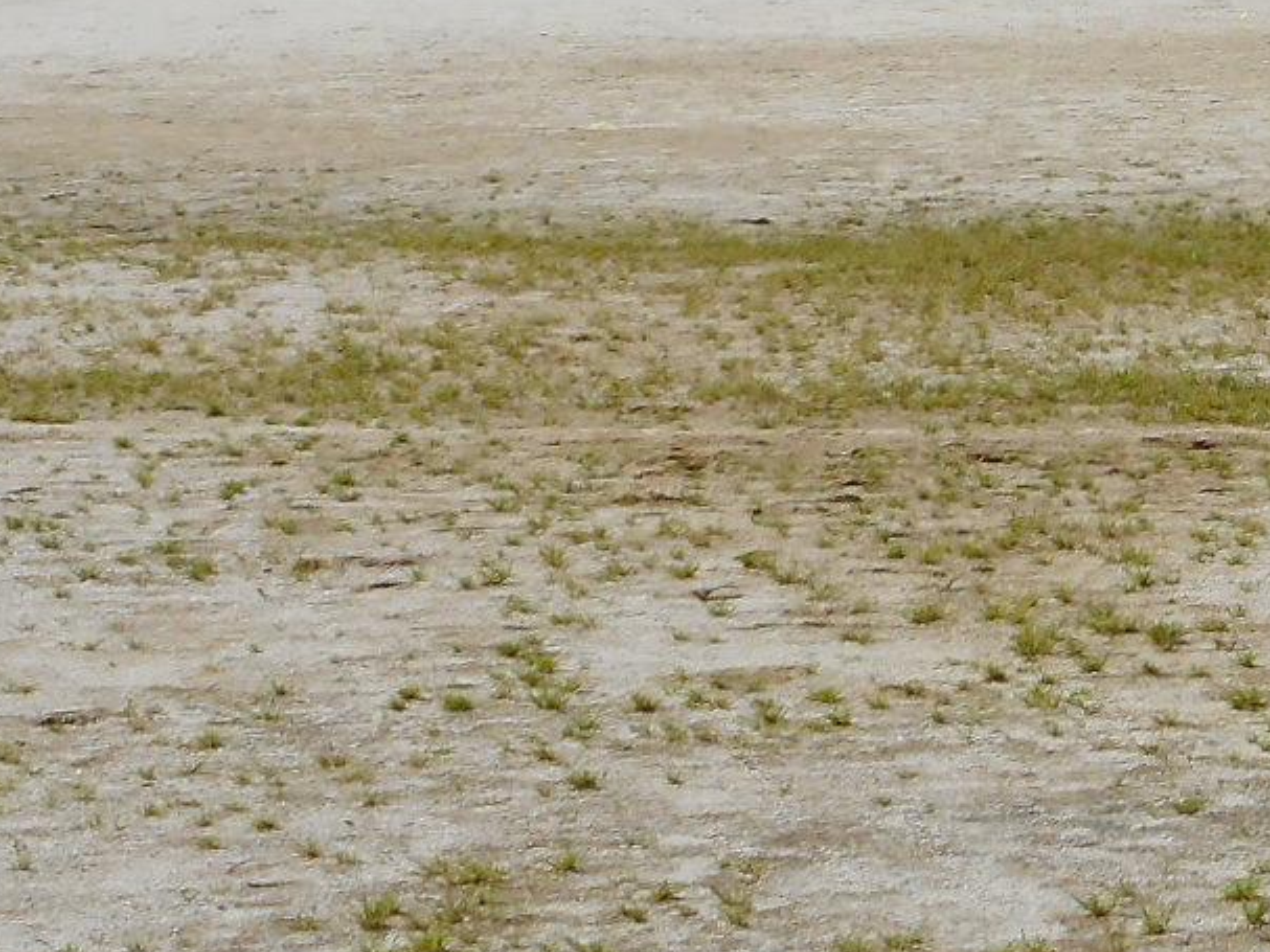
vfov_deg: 7.7
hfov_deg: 9.9
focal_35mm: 191
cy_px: -354
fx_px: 7006
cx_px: 2228
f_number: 4.9
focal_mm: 9.1
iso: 80
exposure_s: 1/500
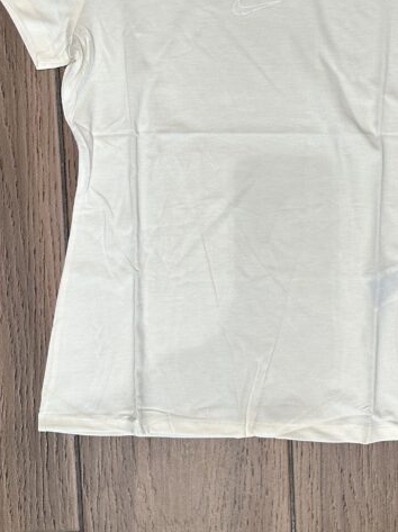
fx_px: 798
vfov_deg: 36.0
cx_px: 256
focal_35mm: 52
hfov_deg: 27.9
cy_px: 136
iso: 80
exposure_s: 1/100
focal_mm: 6.86
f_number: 1.78
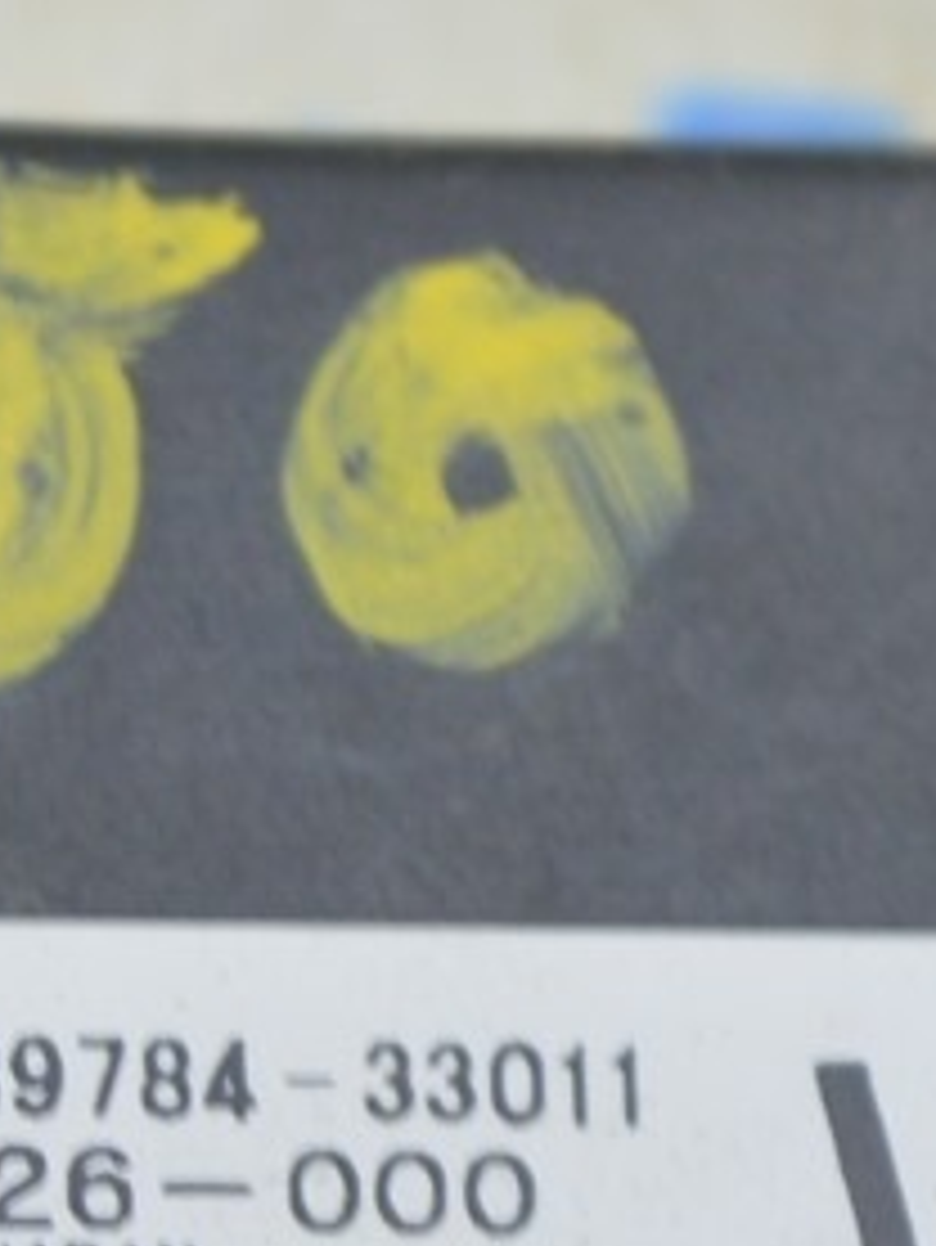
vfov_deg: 6.8
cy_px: 1014
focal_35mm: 293
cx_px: -202
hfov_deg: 5.1
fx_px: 10547
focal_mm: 55
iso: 400
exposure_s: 1/20
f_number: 5.6
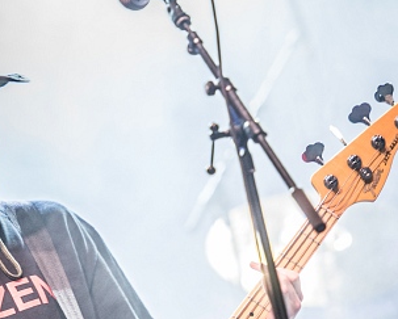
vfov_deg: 2.7
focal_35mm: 568
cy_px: 284
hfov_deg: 3.4
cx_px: 209
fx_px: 6697
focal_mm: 170
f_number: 2.8
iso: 800
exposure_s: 1/100
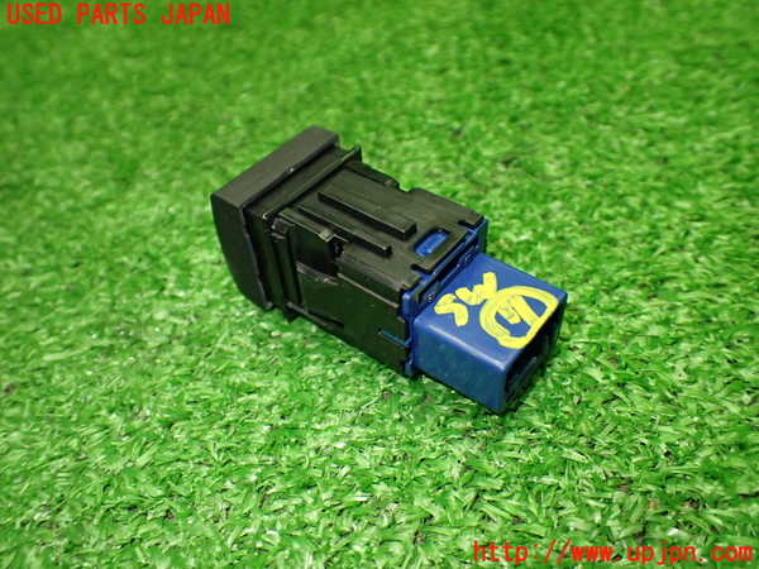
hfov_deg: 60.0
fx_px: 658
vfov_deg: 46.8
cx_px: 380
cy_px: 284
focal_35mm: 30
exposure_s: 1/125
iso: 500
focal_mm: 5.4
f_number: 2.3
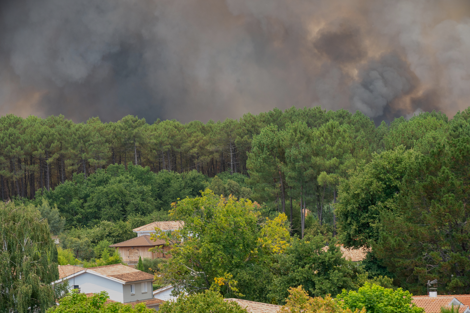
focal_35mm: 200
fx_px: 2609
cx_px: 235
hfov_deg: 10.3
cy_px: 156
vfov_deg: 6.9
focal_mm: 200
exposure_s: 1/250
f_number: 9
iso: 640
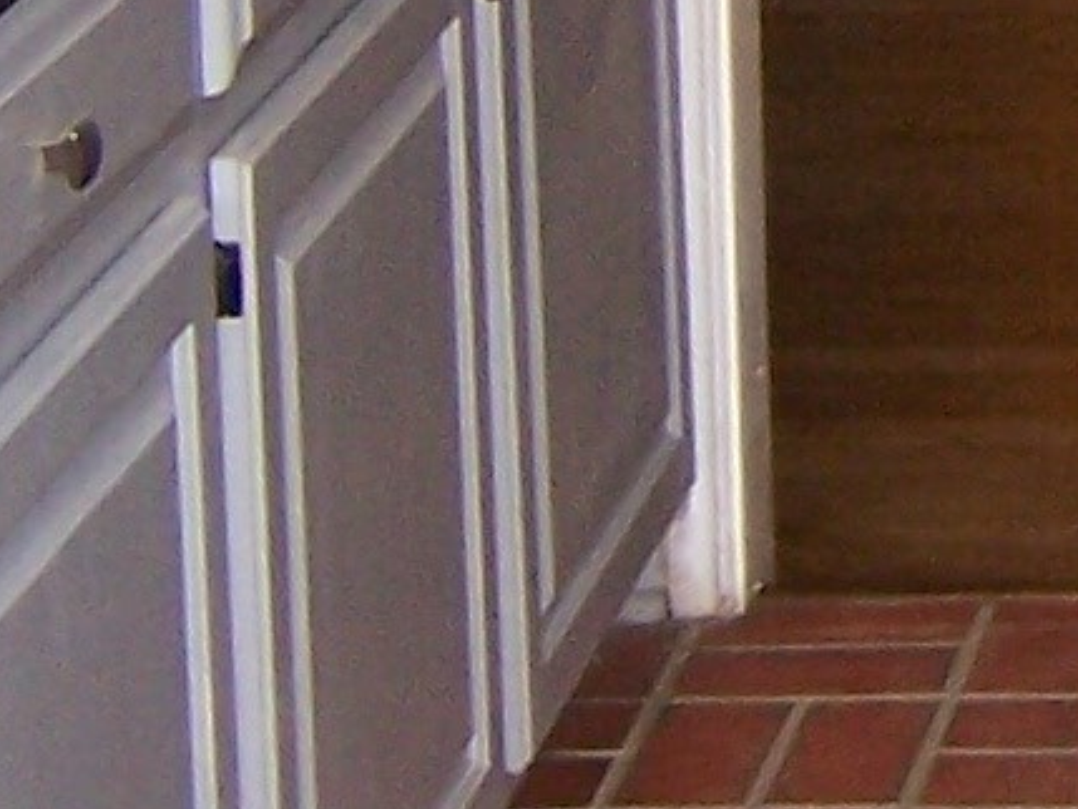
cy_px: -975
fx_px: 6168
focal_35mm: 198
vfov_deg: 7.2
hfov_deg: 9.6
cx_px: 1844
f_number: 2.8
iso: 140
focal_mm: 5.5
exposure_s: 1/60
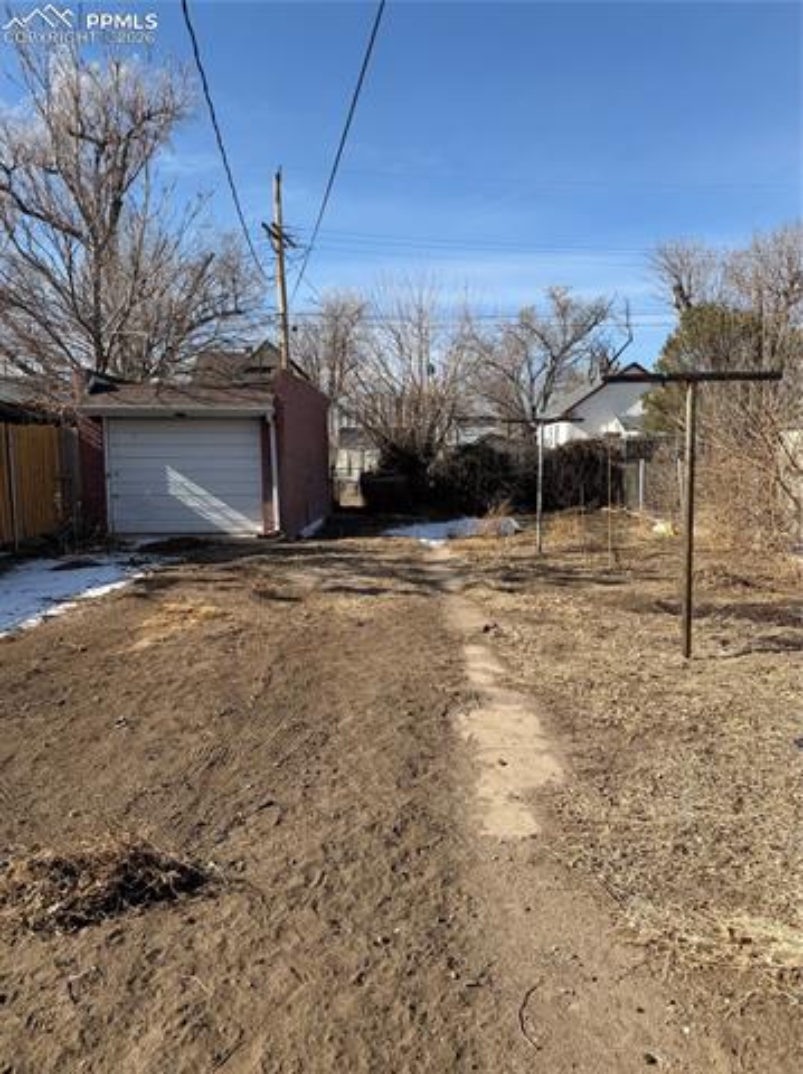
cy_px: 537
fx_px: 744
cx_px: 402
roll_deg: +1.1
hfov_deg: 56.7
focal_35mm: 24
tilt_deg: -5.7
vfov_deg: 71.7
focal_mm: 6.76
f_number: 1.78
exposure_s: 1/3953
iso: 80
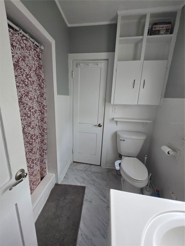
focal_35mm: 13
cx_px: 92
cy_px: 123
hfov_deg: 89.9
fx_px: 93
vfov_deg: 106.2
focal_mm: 1.7
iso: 125
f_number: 2.2
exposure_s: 1/60
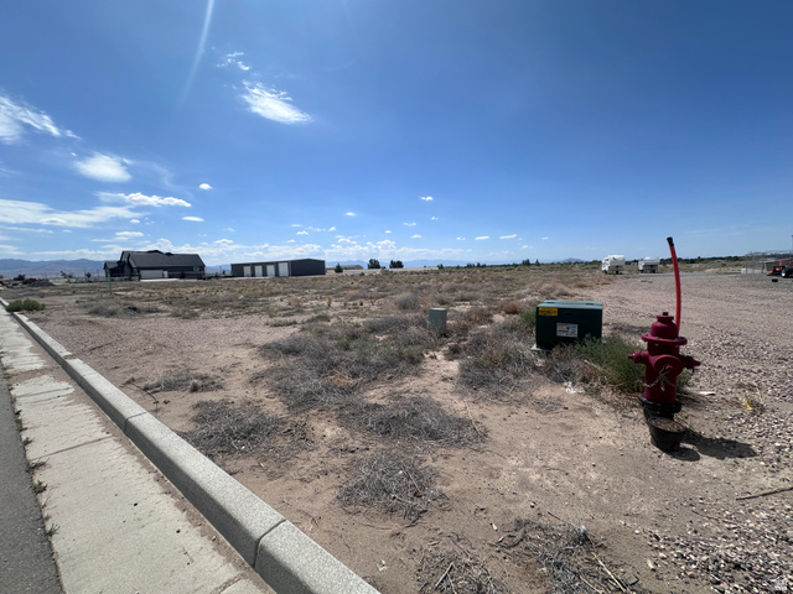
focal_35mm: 14
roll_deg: +1.3
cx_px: 396
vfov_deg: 85.7
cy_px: 297
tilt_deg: -6.3
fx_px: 321
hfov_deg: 102.1
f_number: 2.2
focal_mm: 2.22
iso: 50
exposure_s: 1/4132
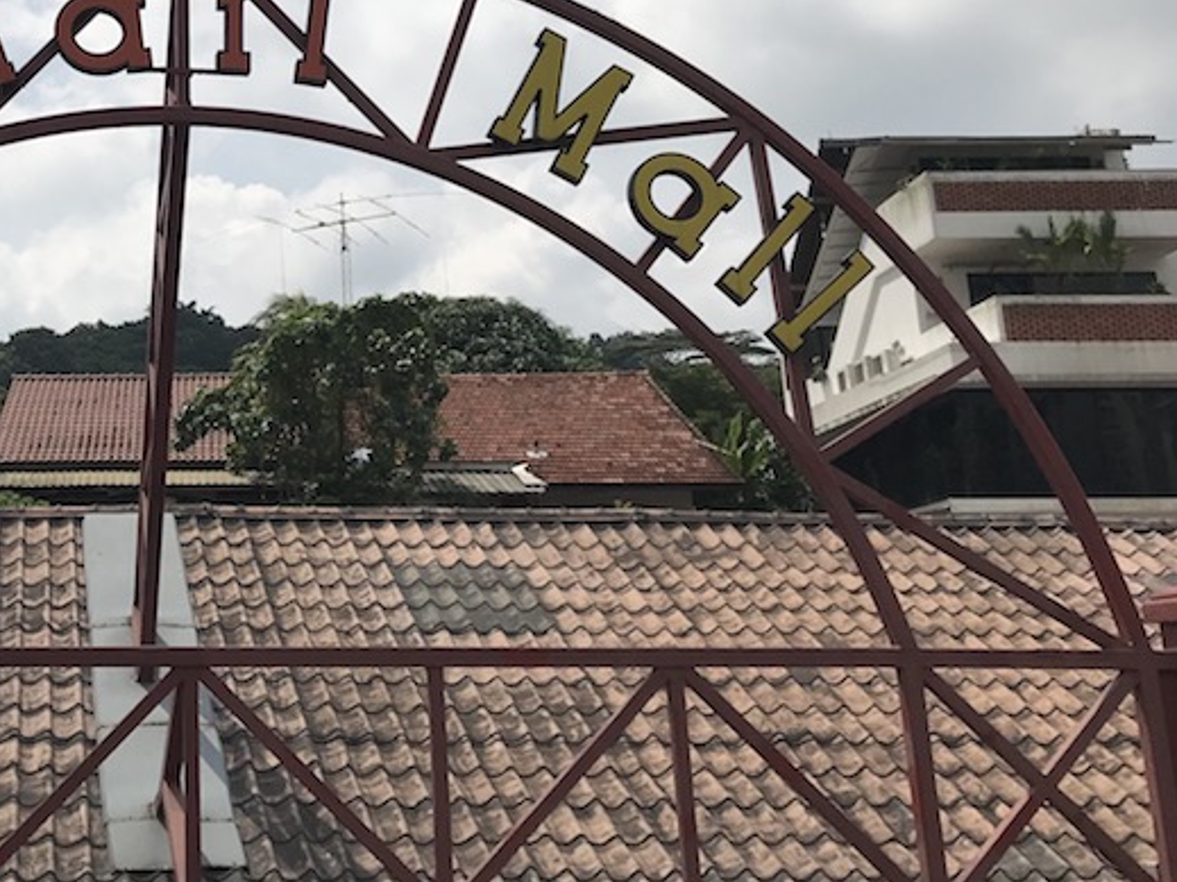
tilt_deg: +18.6
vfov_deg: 26.4
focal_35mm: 54
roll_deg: +0.3
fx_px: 1836
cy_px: 136
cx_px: 132
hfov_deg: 33.8
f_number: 1.8
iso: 20
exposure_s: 1/5988
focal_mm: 3.99
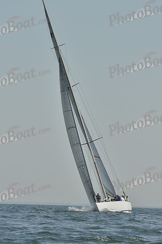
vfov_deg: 7.0
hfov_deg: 4.7
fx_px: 1981
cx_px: 80
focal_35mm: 293
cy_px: 101
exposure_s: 1/1250
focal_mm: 220
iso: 280
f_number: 8
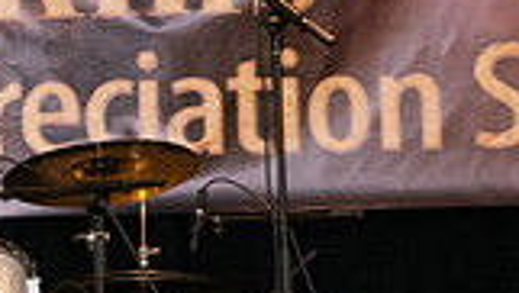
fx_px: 3748
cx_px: -485
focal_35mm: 272
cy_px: 263
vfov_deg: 4.5
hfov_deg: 7.6
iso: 4000
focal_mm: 66
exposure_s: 1/200
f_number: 5
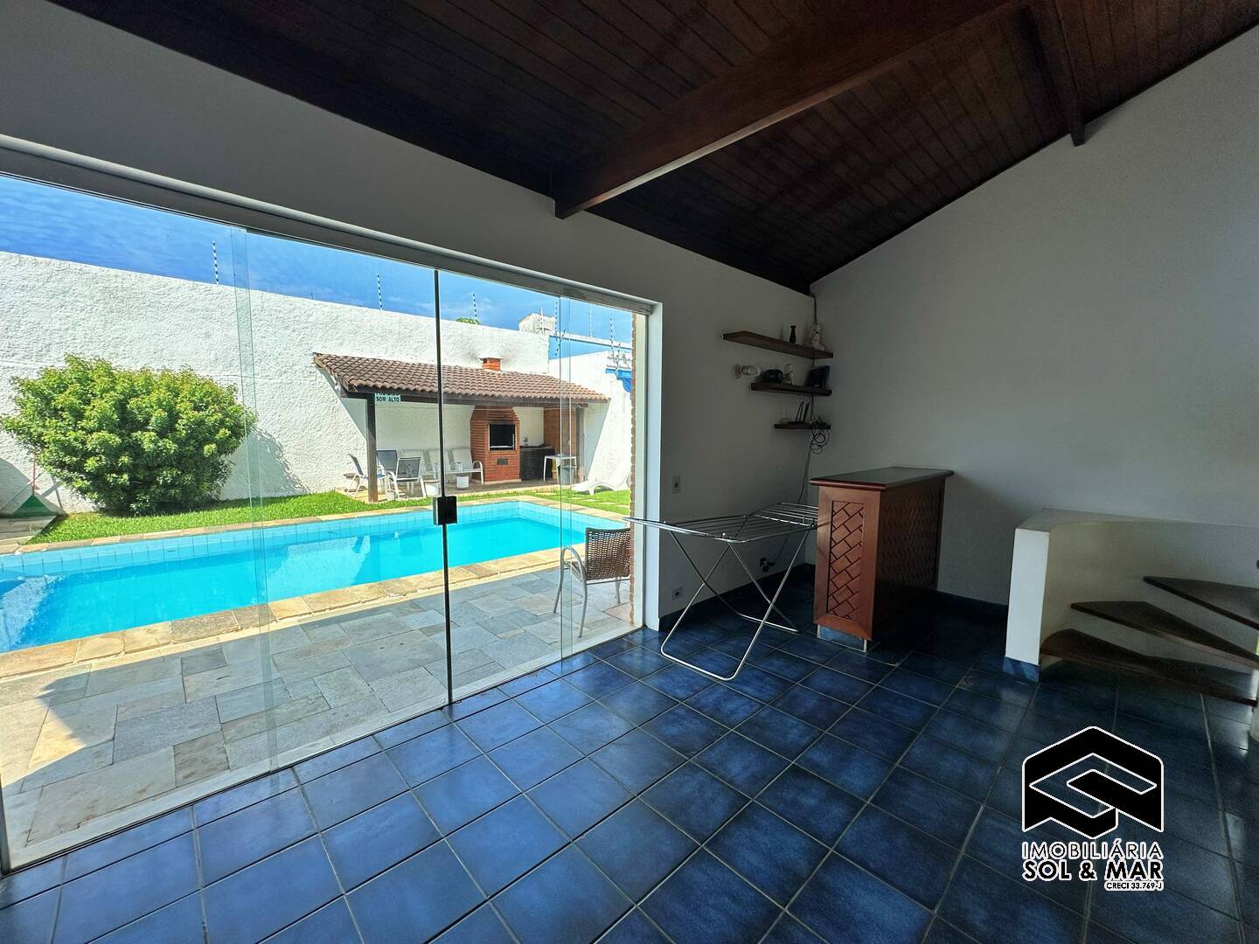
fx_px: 509
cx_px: 630
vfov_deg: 85.7
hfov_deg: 102.1
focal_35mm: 14
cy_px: 472
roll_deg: -1.5
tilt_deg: -5.4
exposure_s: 1/979
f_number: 2.2
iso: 40
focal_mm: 2.22
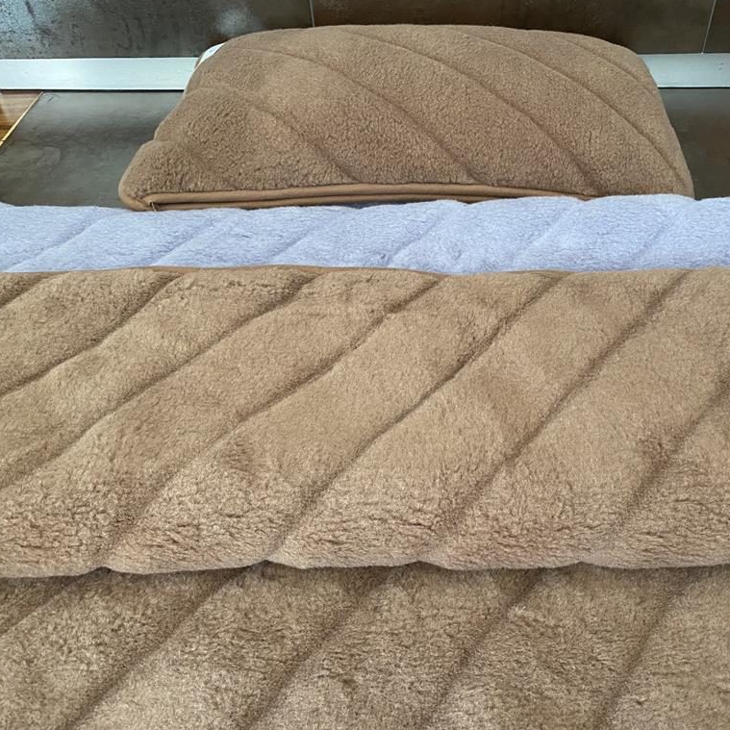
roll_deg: +0.3
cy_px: 365
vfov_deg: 52.5
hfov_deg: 52.0
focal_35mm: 31
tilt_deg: -44.0
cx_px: 453
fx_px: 740
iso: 250
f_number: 1.8
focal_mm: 4.25
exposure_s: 1/60
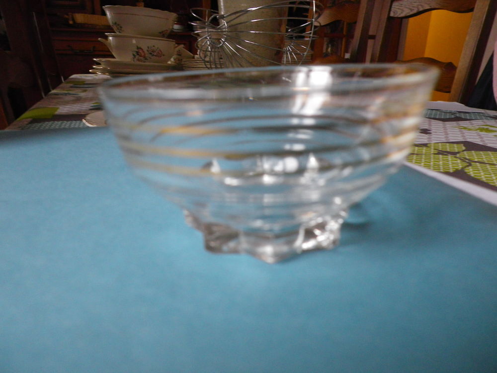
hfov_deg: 63.4
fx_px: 402
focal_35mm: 28
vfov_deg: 49.7
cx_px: 248
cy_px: 186
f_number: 2.6
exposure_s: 1/60
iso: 250
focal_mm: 4.9
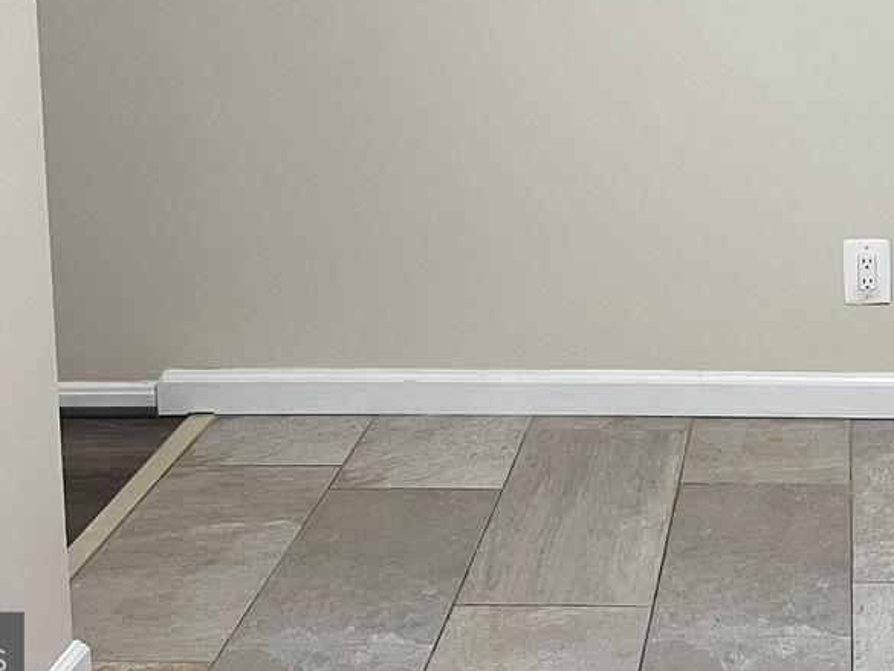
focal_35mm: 64
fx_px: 1653
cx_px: 856
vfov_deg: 21.4
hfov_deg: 28.7
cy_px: -125
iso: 125
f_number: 1.6
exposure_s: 1/60
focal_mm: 5.1
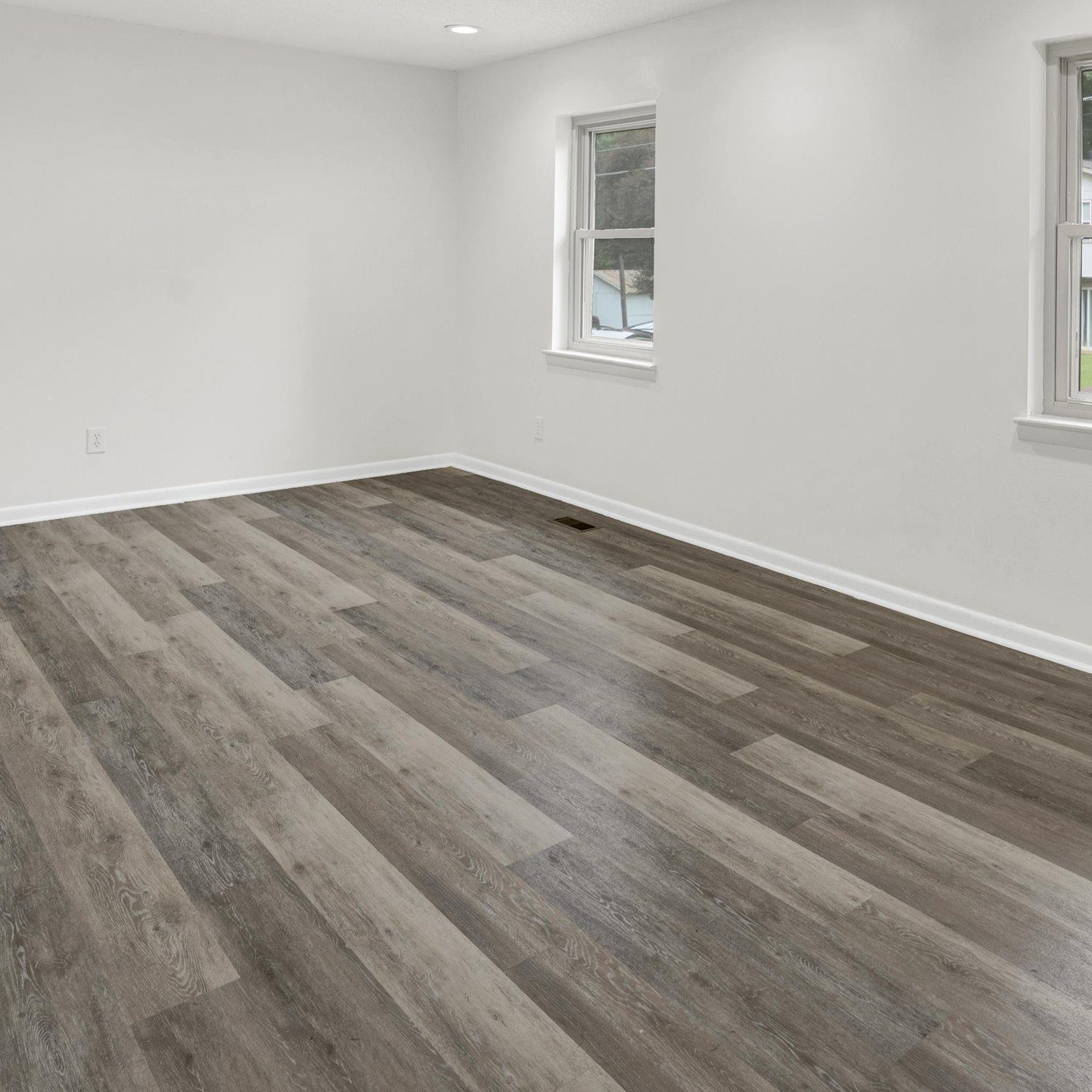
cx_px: 743
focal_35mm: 28
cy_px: 348
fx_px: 999
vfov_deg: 55.9
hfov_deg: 55.9
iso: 100
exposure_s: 1/4
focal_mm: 16
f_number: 8
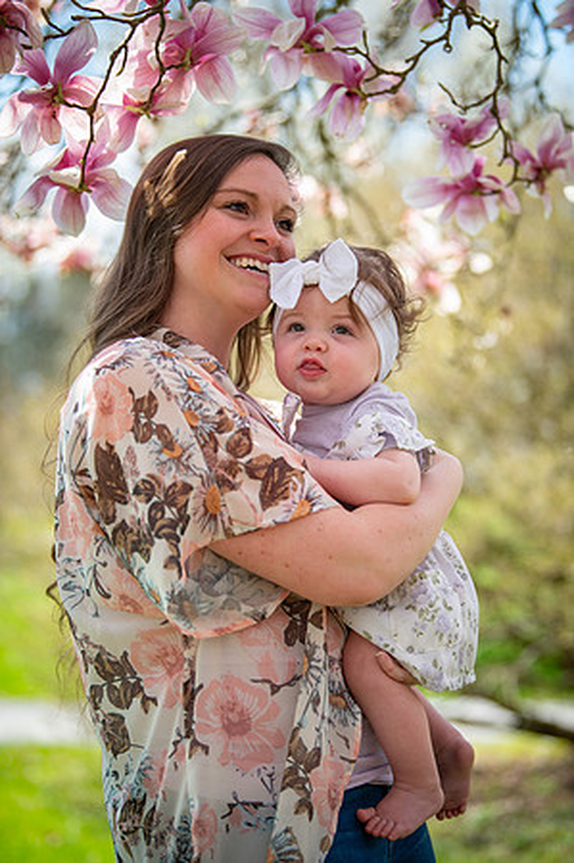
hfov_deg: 16.6
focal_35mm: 82
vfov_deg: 24.8
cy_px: 432
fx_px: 1966
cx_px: 287
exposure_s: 1/2000
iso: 320
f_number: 2.8
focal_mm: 82
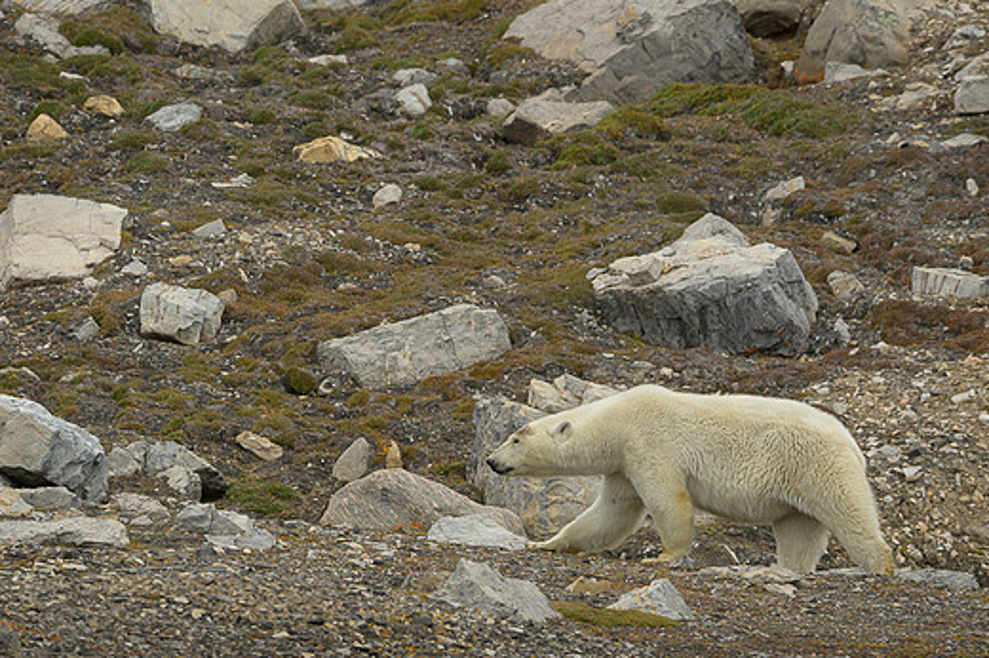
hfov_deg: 3.1
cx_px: 453
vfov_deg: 2.1
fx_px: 18092
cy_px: 386
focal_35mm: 659
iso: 2000
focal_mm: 500
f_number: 5.6
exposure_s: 1/2500
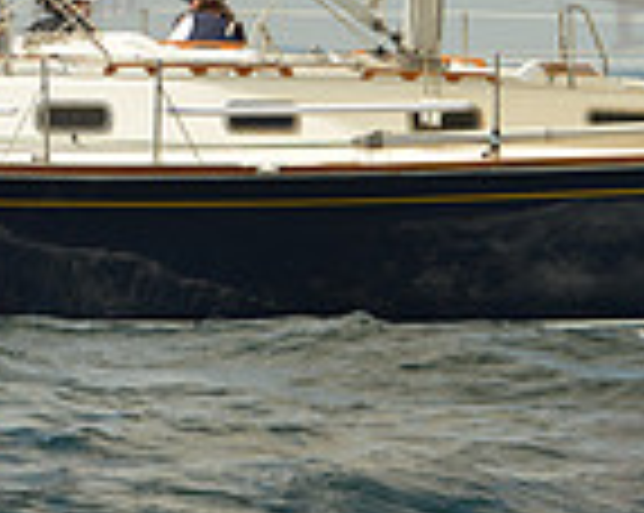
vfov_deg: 3.4
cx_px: 374
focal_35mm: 458
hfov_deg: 4.2
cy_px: -236
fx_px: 8718
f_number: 7.1
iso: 320
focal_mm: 120
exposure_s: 1/1250
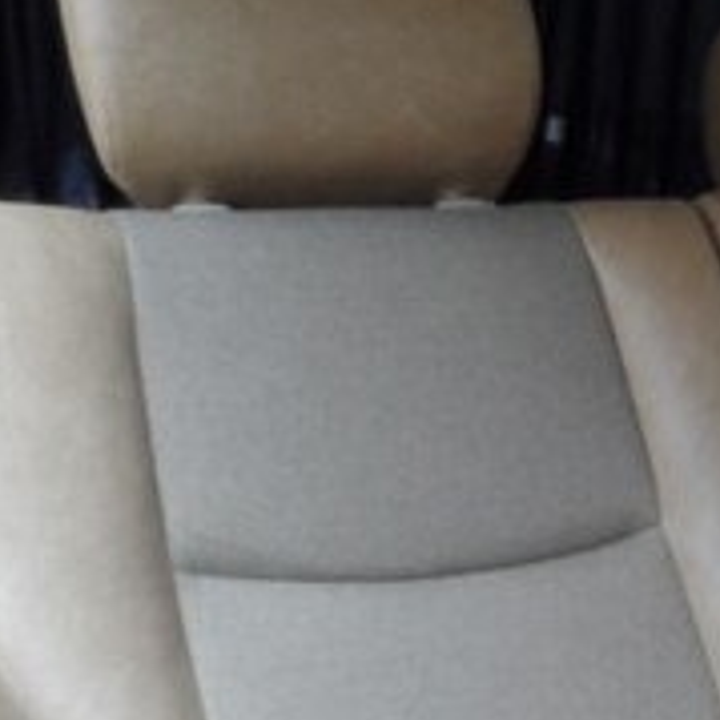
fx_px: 1836
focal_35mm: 78
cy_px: 911
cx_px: 1114
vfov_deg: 20.5
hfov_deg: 19.1
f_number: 3.2
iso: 240
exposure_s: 1/30
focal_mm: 4
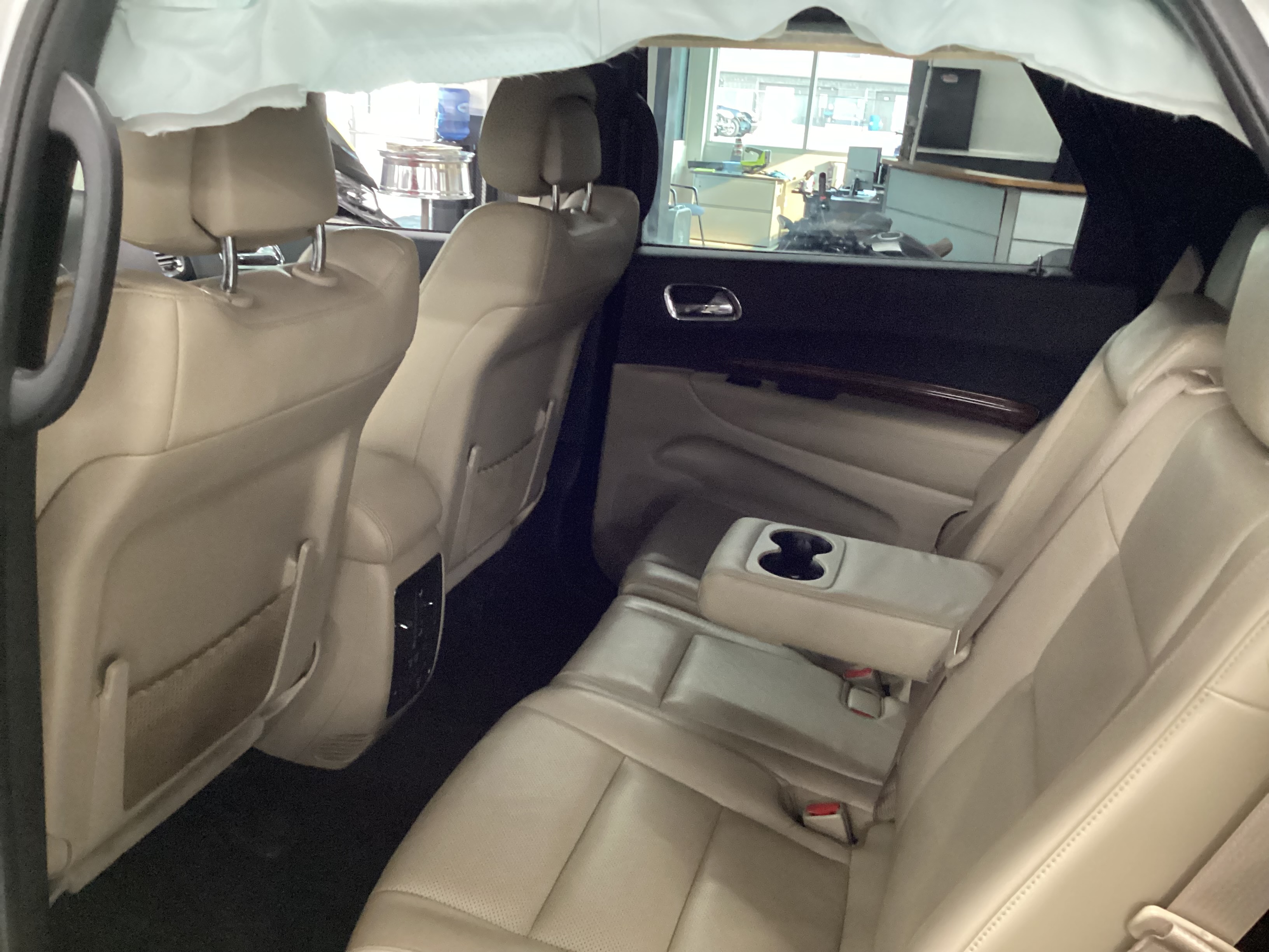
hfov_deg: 58.4
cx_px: 634
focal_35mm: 31
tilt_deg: -20.0
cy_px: 476
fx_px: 1136
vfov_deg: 45.4
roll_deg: -4.2
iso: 800
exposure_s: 1/30
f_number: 2.4
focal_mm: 3.3
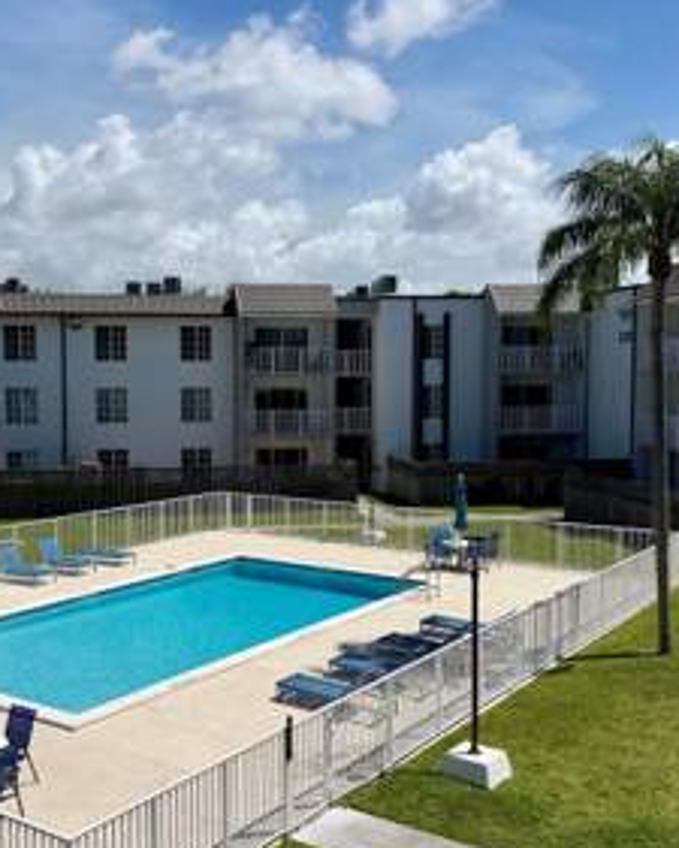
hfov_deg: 37.0
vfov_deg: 45.8
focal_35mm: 40
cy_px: 441
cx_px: 226
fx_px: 1004
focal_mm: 6.76
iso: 80
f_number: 1.78
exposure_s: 1/10309
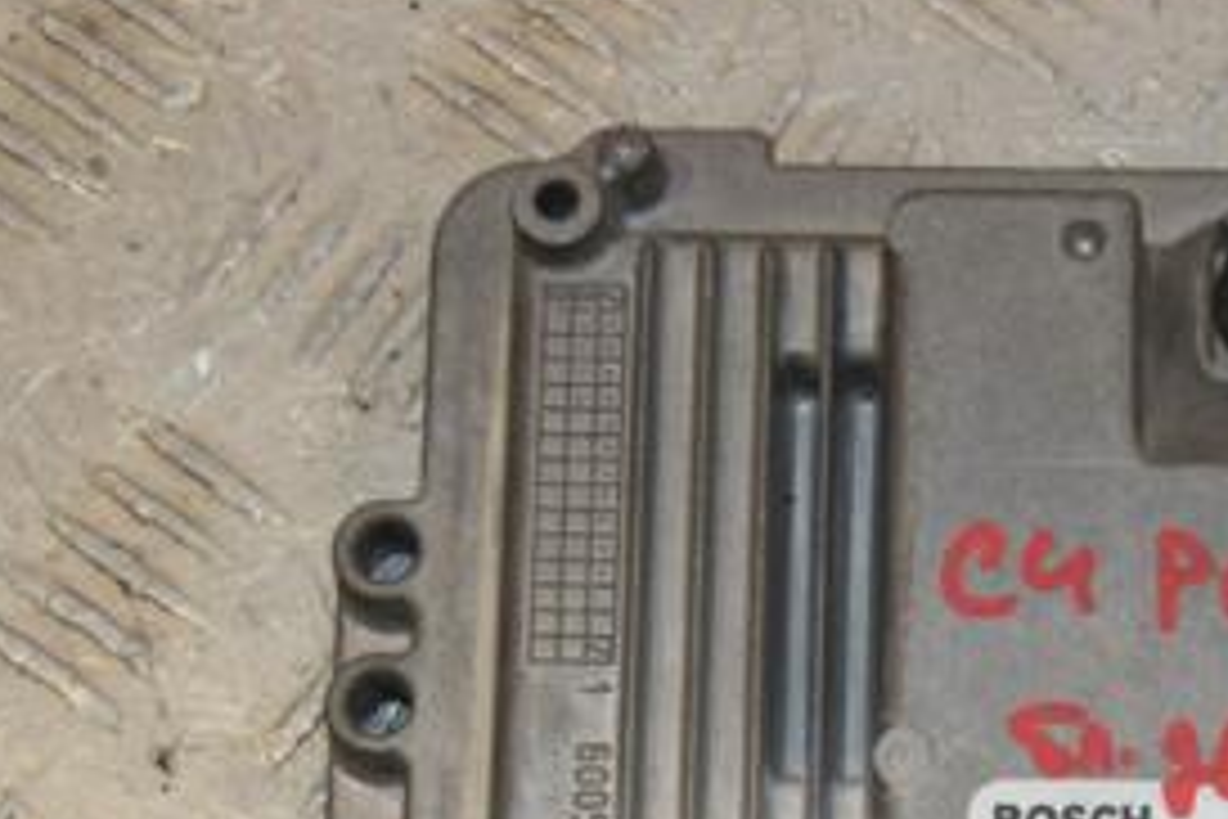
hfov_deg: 15.4
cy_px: 837
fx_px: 4502
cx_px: 1107
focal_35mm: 132
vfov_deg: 10.3
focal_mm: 40
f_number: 9
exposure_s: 1/200
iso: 800
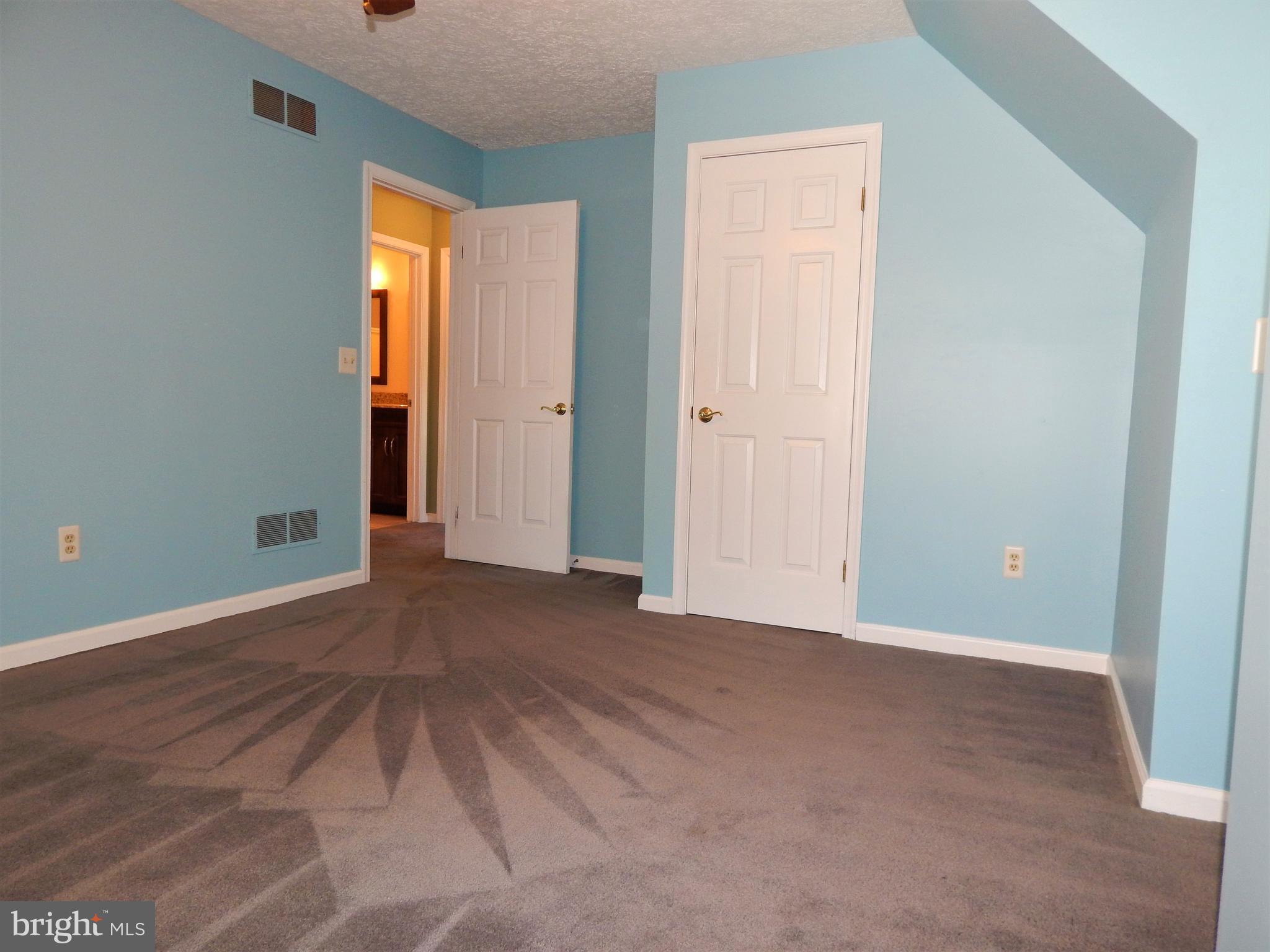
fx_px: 844
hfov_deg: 73.9
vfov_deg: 58.9
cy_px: 476
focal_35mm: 23
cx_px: 635
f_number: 3
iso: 200
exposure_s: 1/30
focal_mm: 4
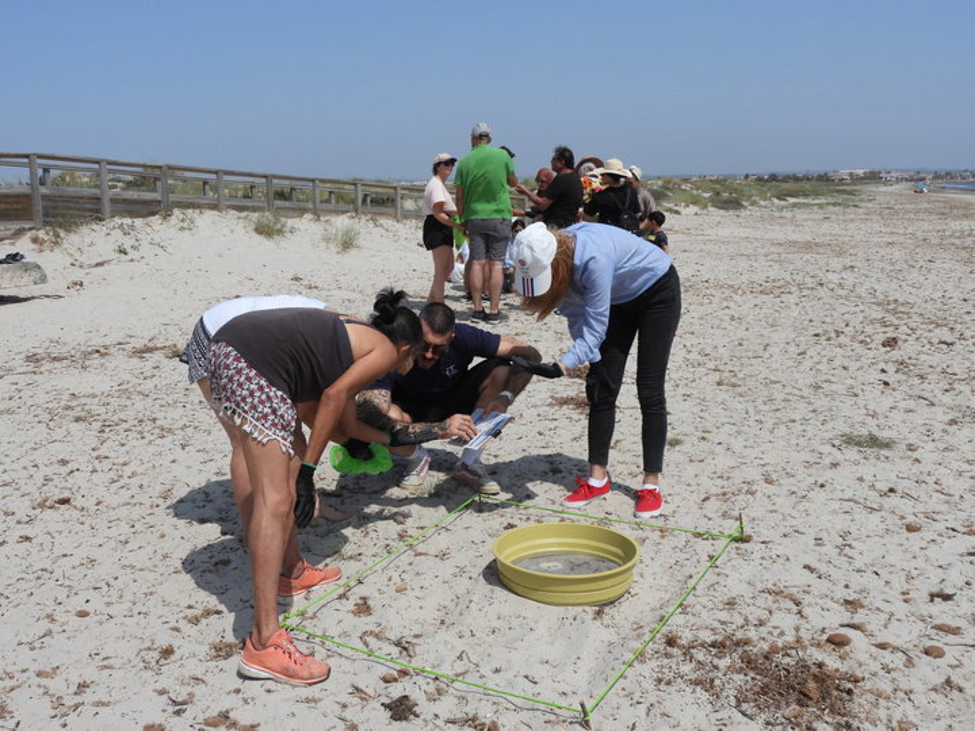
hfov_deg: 55.4
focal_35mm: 33
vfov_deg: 42.9
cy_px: 366
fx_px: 929
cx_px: 488
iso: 100
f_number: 4.5
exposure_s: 1/1600
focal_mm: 5.9
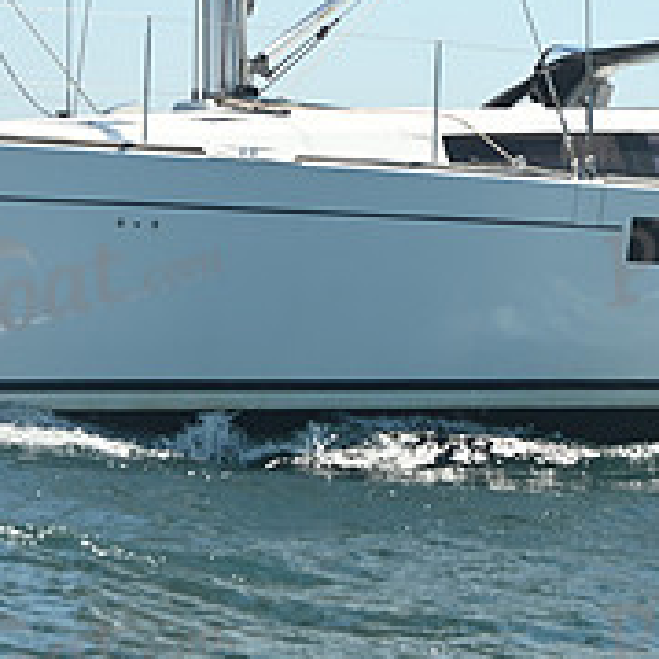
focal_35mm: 220
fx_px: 4738
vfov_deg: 7.9
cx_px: 416
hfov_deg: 8.0
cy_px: 72
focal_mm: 80
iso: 320
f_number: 8
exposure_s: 1/1000
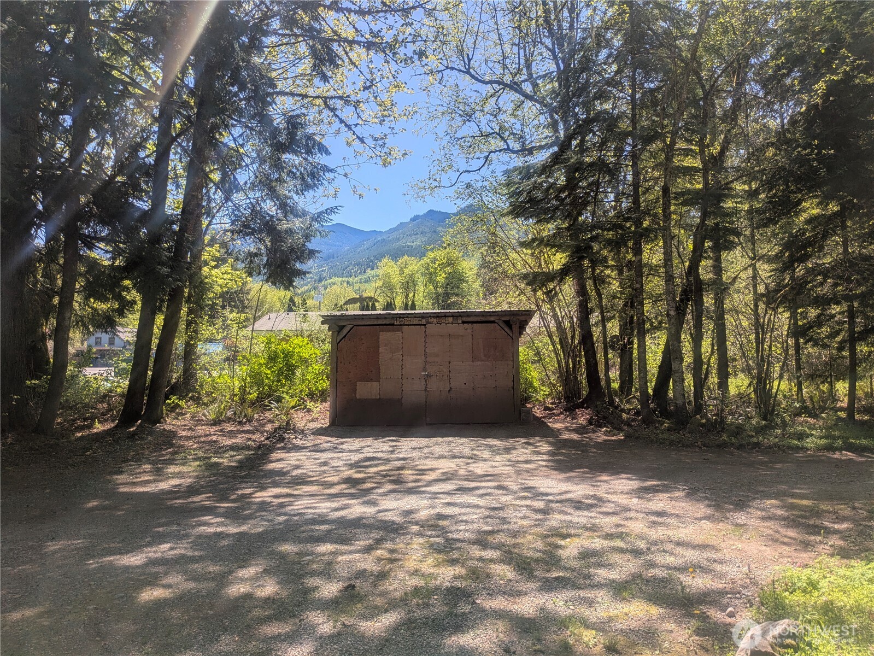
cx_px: 437
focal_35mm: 25
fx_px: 631
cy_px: 328
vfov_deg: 54.9
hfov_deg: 69.4
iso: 49
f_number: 1.89
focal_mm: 5.43
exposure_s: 1/1733
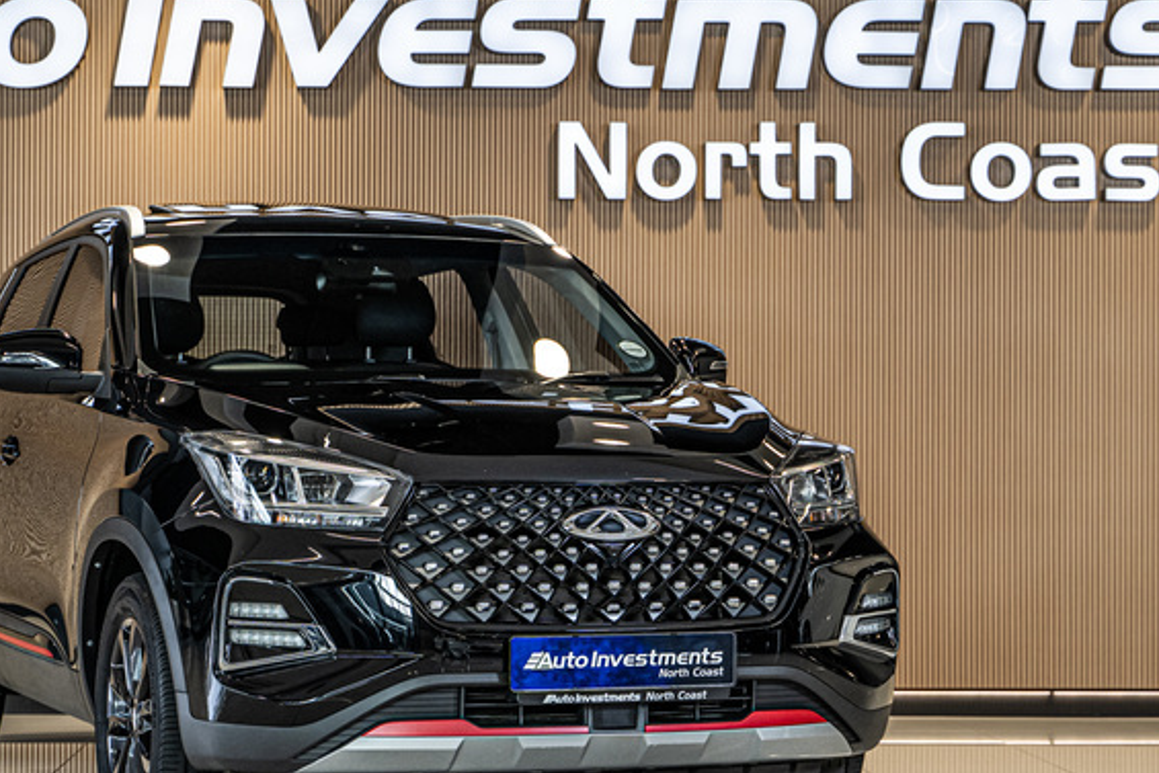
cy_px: 443
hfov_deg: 21.2
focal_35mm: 96
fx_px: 3091
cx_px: 399
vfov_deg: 14.3
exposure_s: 1/160
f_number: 4
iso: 500
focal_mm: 53
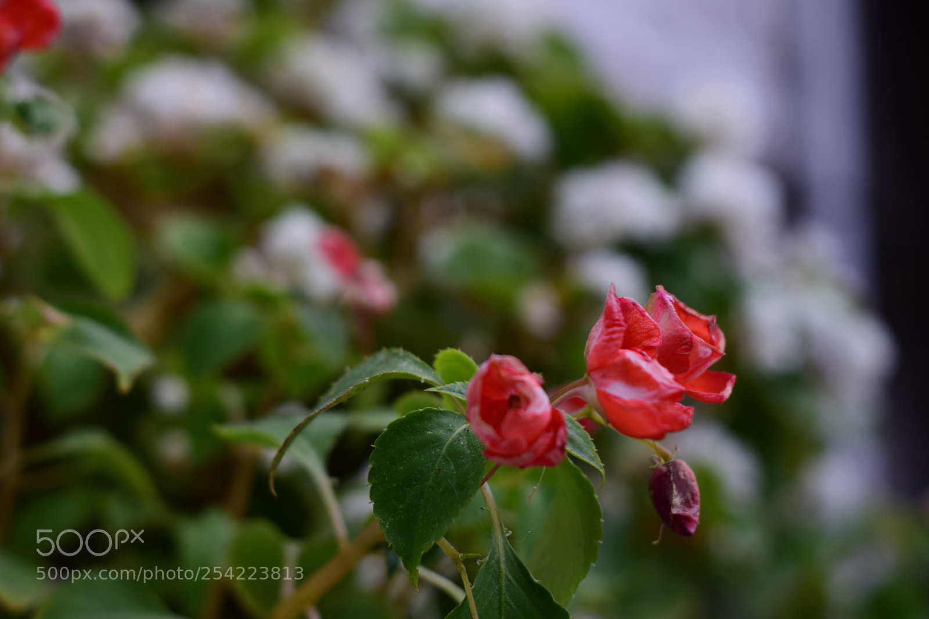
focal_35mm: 75
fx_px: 1935
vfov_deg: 18.2
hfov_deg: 27.0
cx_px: 464
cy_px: 310
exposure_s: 1/200
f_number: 4
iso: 100
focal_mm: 50
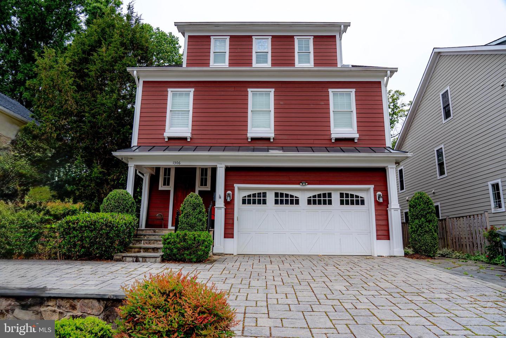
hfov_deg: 73.7
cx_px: 253
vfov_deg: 53.1
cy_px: 169
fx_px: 337
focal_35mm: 24
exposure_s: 1/125
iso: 100
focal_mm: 24
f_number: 5.6
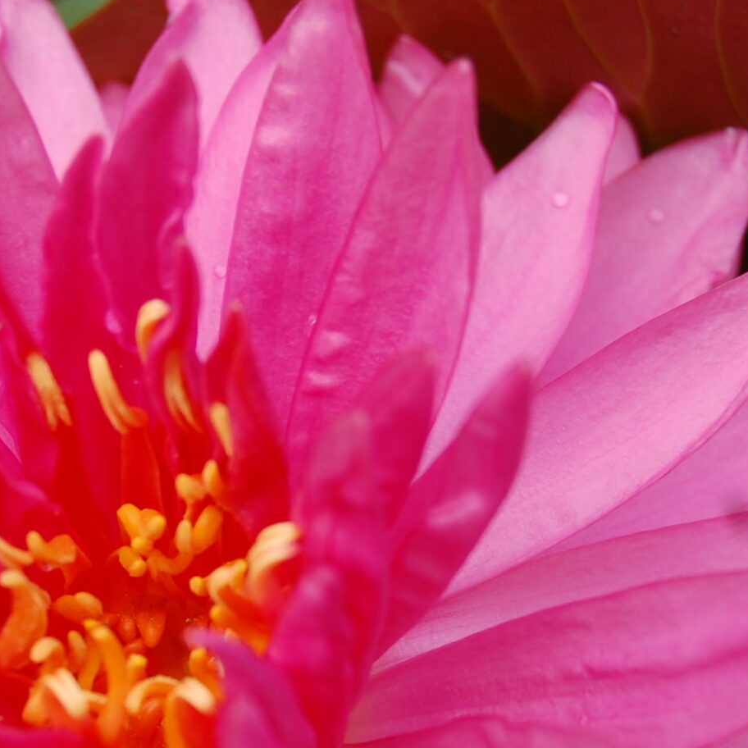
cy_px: 632
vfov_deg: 12.1
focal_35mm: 143
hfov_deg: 12.2
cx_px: 300
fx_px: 3496
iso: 200
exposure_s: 1/160
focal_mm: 40
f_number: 6.3
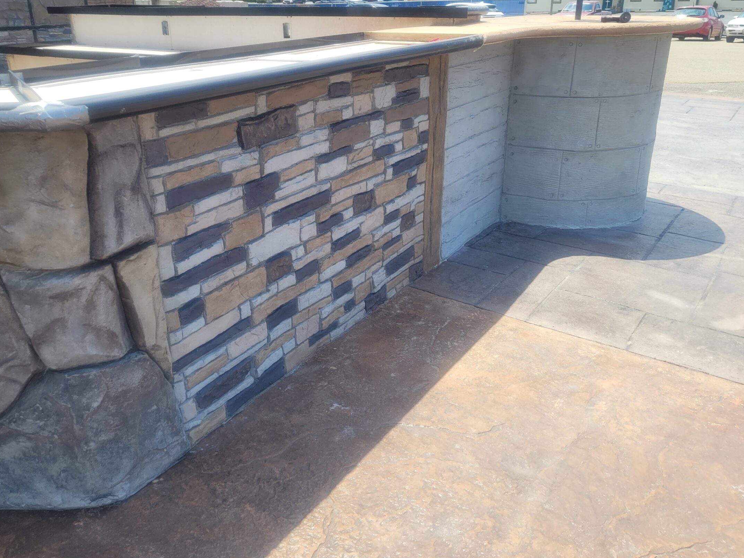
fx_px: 666
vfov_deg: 45.4
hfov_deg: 58.2
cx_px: 324
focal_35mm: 31
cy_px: 257
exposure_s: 1/1114
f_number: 1.8
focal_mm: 5.4
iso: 40
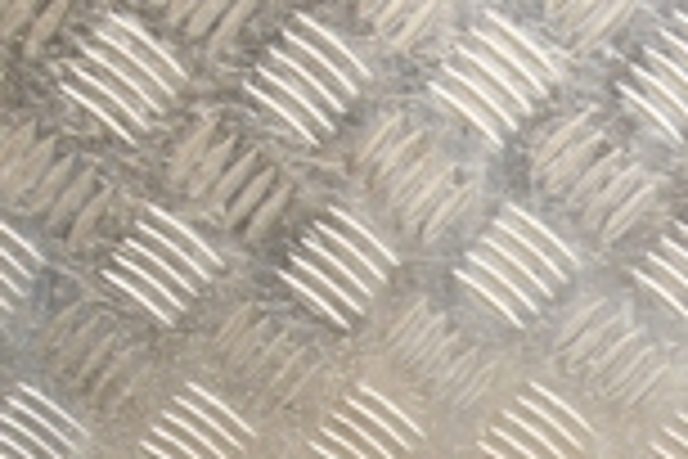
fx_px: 2524
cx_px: 1079
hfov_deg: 14.3
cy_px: 954
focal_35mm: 132
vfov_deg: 9.6
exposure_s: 1/200
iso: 800
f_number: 6.3
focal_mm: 21
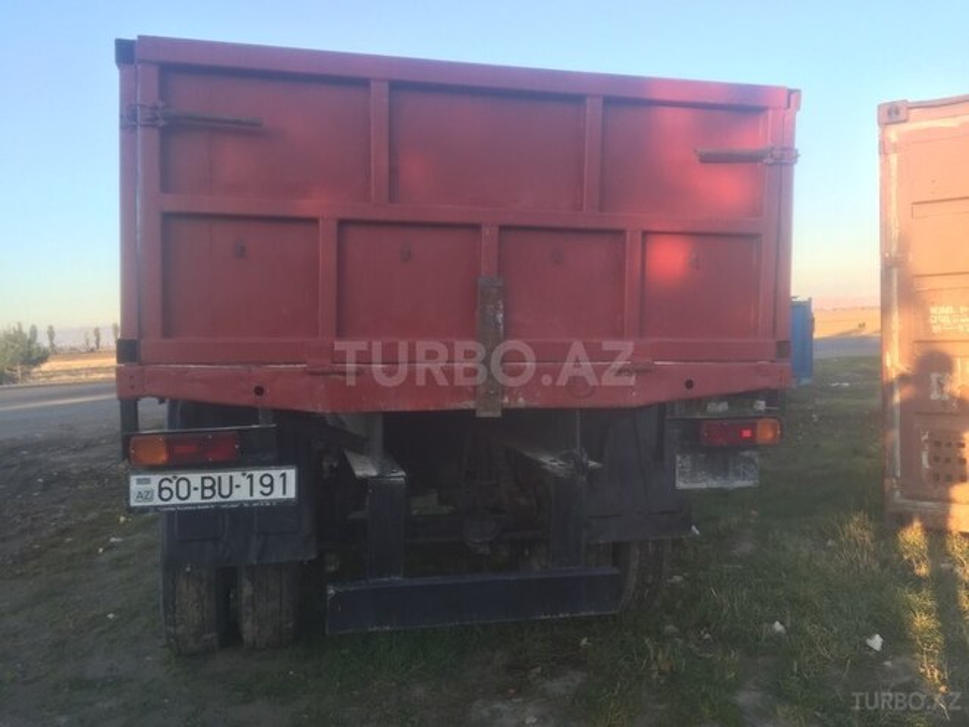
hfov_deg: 61.7
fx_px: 812
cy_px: 364
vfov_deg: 48.2
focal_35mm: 29
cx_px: 484
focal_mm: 4.15
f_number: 2.2
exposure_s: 1/120
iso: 32
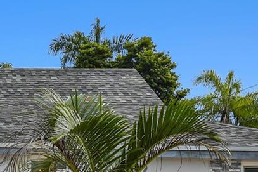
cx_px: -138
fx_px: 845
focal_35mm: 118
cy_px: 214
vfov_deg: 11.3
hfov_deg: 15.8
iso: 125
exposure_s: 1/1250
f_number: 8
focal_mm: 20
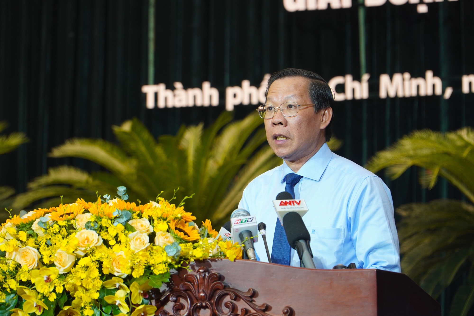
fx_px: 1994
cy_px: 158
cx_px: 237
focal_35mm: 152
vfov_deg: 9.1
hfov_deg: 13.6
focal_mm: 101
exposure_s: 1/160
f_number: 4
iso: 500
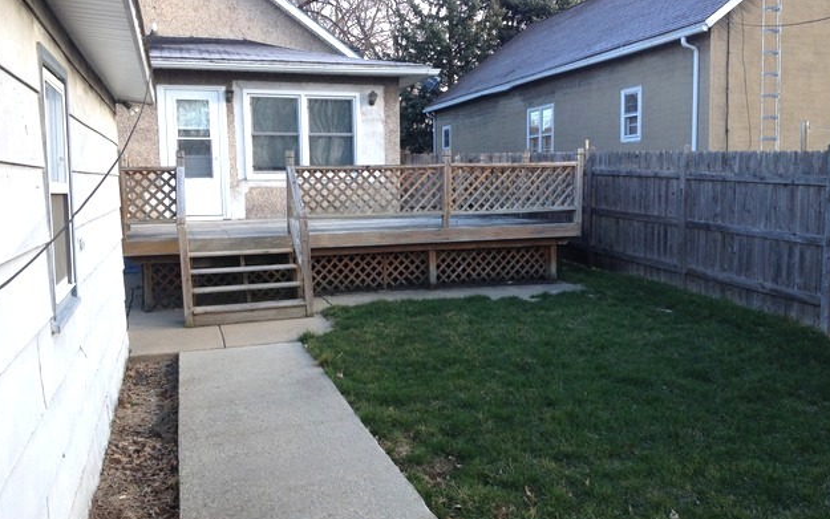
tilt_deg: -7.4
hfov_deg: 51.5
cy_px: 252
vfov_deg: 33.6
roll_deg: -0.4
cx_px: 417
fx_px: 860
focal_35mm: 38
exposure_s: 1/169
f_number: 2.4
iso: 50
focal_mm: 4.28
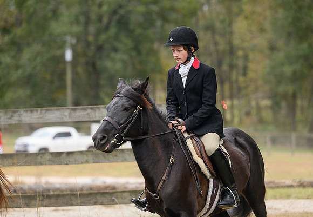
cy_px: 89
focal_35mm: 163
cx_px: 172
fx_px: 1434
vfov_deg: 8.6
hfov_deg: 12.5
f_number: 3.2
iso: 500
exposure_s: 1/640
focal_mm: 135
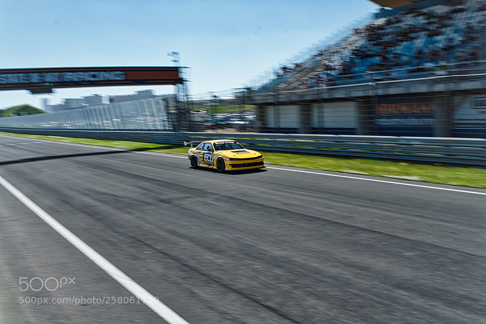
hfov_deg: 54.4
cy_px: 162
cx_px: 243
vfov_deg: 37.9
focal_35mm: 35
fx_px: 473
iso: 125
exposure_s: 1/100
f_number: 9
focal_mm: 35
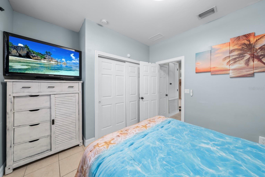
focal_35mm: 12
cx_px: 132
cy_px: 88
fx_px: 88
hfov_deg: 112.6
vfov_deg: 90.0
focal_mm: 12
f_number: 11
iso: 160
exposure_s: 1.6
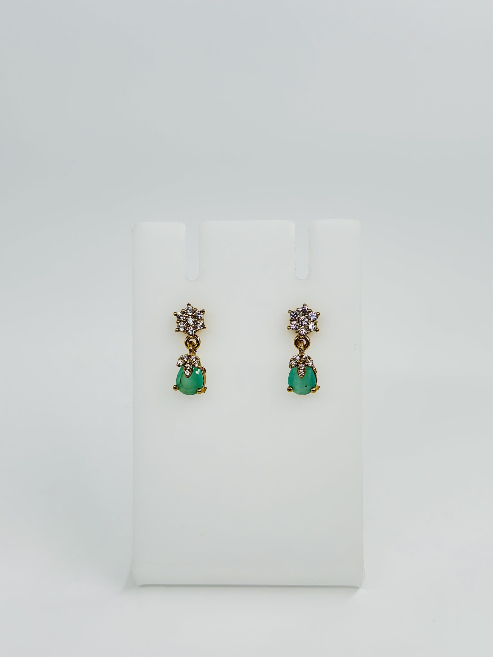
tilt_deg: -21.1
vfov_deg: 39.7
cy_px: 328
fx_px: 911
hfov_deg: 30.3
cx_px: 246
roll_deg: -0.6
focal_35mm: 48
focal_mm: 6.86
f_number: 1.78
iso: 80
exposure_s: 1/473
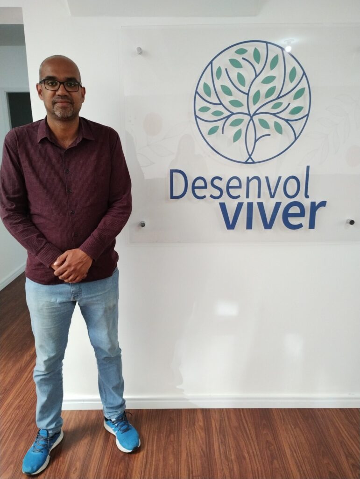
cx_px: 180
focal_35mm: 28
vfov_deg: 63.4
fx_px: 387
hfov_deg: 49.9
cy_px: 240
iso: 1375
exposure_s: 1/40
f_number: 1.8
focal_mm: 4.27
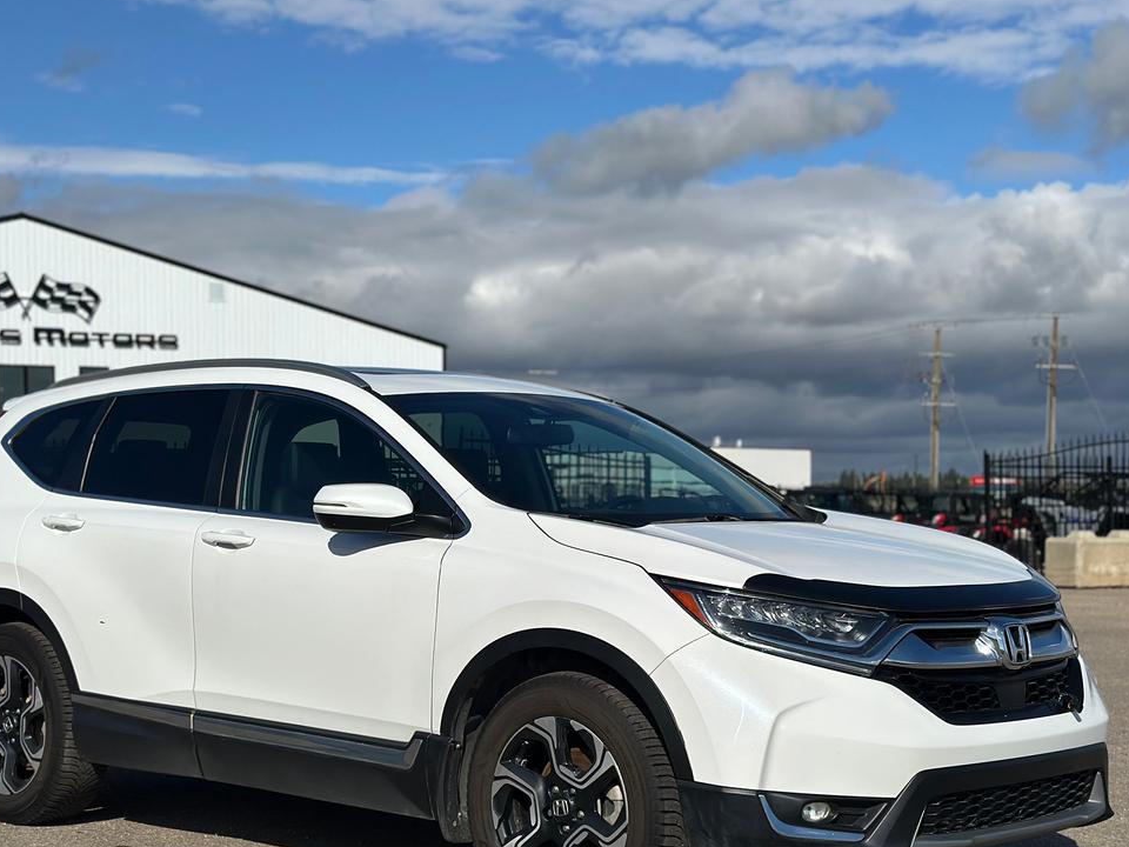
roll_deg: +0.5
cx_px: 457
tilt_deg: -1.0
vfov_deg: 22.8
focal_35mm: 64
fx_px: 2087
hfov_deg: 30.2
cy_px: 556
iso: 100
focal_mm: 6.86
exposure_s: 1/15873
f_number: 1.78
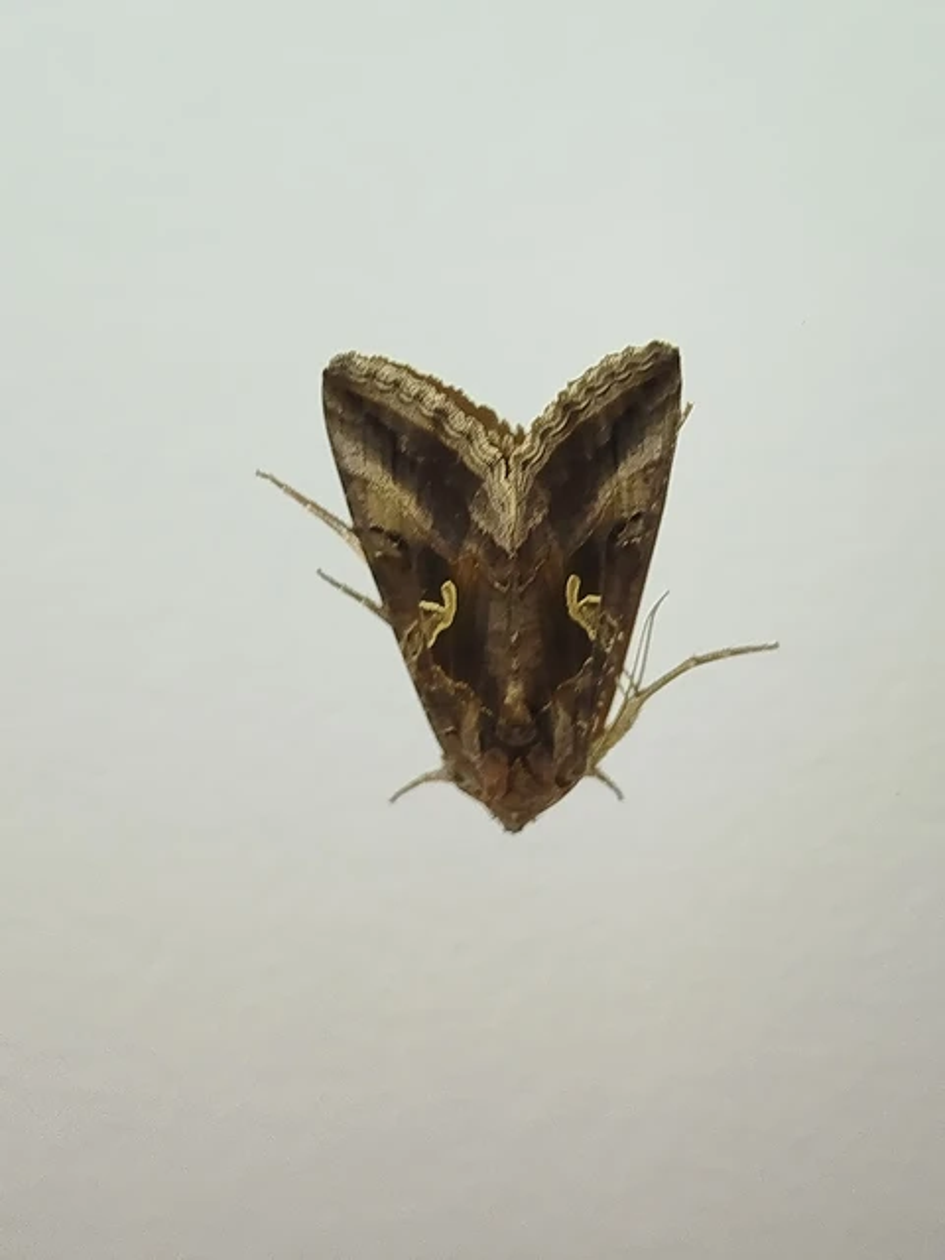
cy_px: 630
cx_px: 472
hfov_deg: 19.4
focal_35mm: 76
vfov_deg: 25.7
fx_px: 2766
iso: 80
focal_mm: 5.31
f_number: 1.7
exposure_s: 1/50
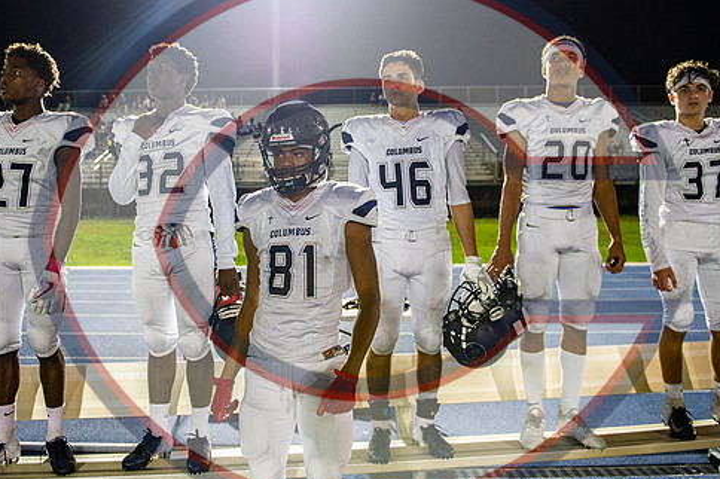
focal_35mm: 33
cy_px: 197
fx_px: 660
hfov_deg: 57.1
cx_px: 316
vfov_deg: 39.8
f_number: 3.2
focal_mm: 24
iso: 3200
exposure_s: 1/800
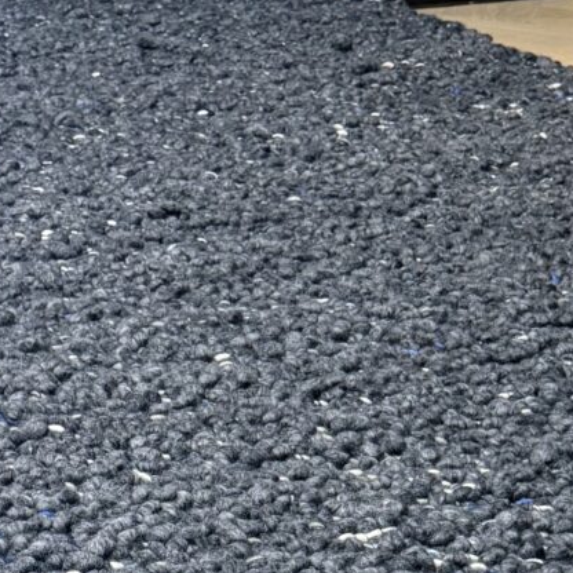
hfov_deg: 17.7
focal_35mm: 98
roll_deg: -4.4
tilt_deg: -25.6
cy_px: 504
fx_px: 1835
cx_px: 202
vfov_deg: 17.5
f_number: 1.78
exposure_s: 1/50
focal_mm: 6.76
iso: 500
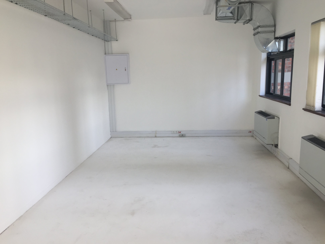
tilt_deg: -9.4
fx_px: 272
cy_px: 122
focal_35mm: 29
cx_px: 162
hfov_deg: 61.7
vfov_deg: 48.2
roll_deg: -0.8
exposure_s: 1/133
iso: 32
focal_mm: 4.15
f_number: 2.2
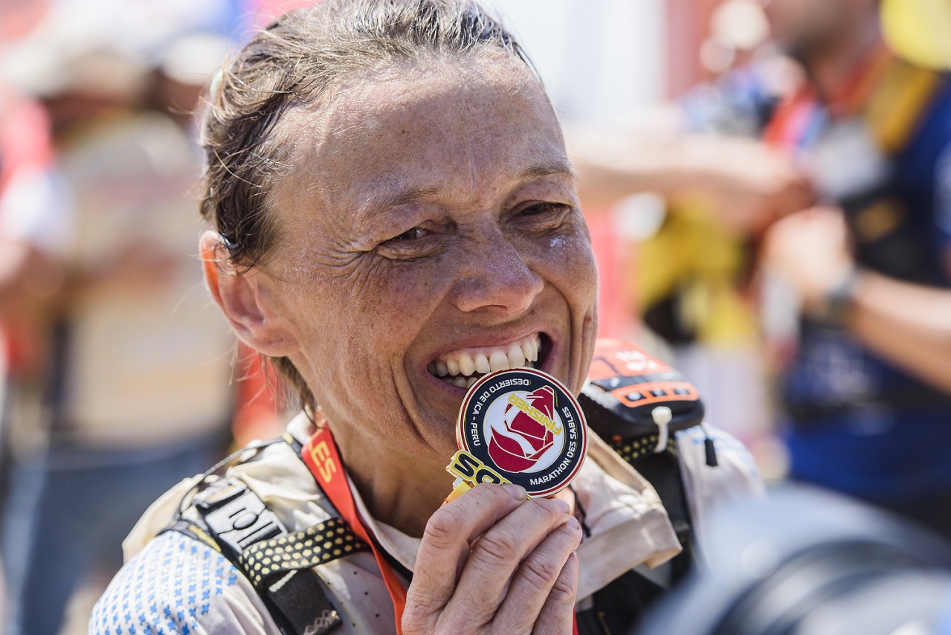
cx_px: 476
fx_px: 3224
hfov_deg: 16.8
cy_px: 318
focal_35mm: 122
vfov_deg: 11.2
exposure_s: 1/2500
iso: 400
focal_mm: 122
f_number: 5
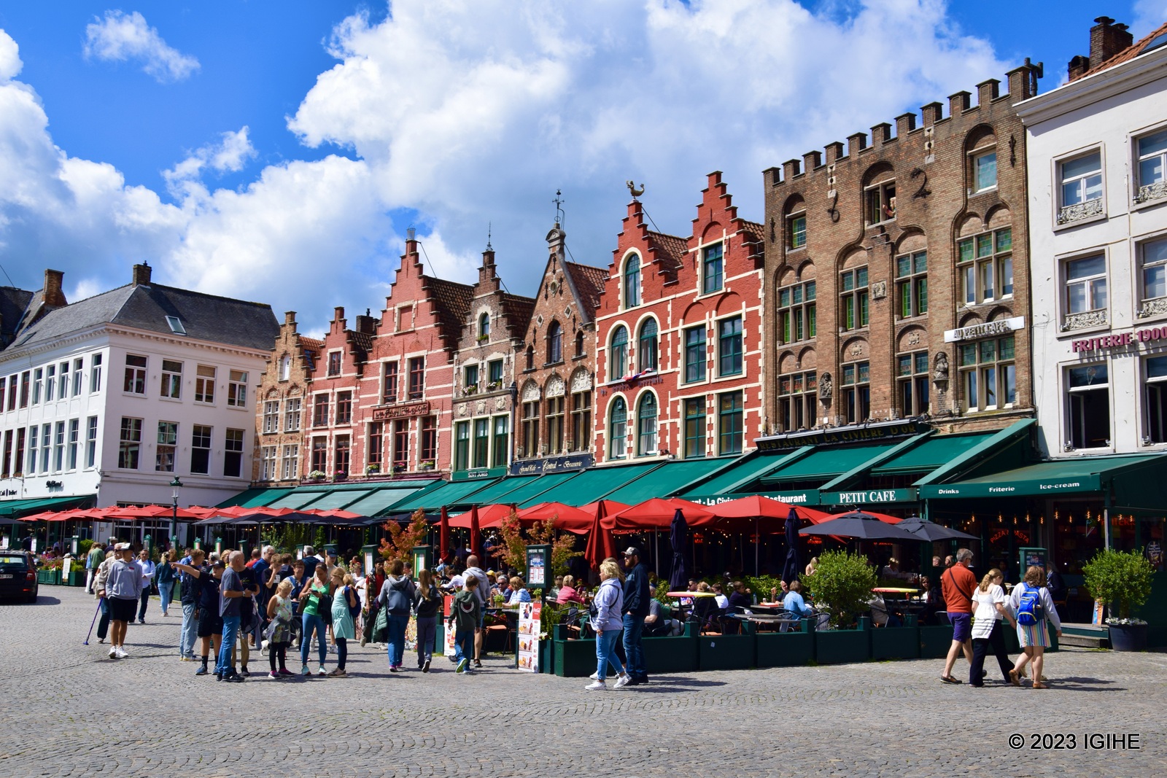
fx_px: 1167
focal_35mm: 36
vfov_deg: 36.9
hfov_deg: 53.1
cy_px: 389
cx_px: 584
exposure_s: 1/200
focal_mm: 24
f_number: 11
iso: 100
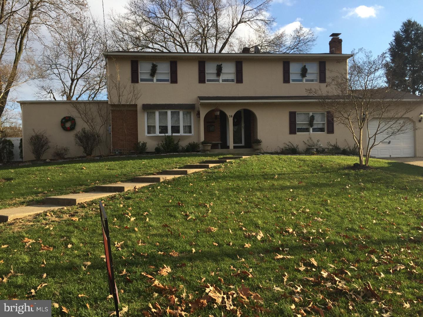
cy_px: 158
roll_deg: +0.9
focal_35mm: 29
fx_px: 354
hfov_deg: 61.7
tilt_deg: -0.3
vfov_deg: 48.2
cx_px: 212
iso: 32
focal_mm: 4.15
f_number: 2.2
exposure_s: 1/807
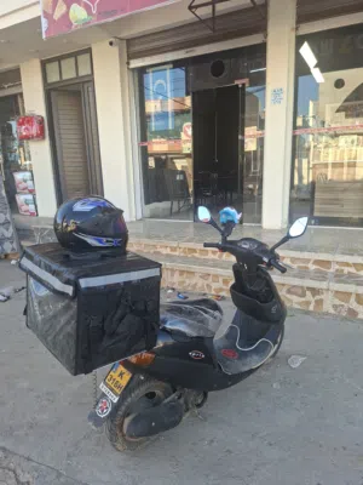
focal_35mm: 23
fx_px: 322
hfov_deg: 58.9
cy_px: 242
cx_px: 182
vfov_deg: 73.9
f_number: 1.8
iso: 50
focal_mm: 5.54
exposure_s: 1/192
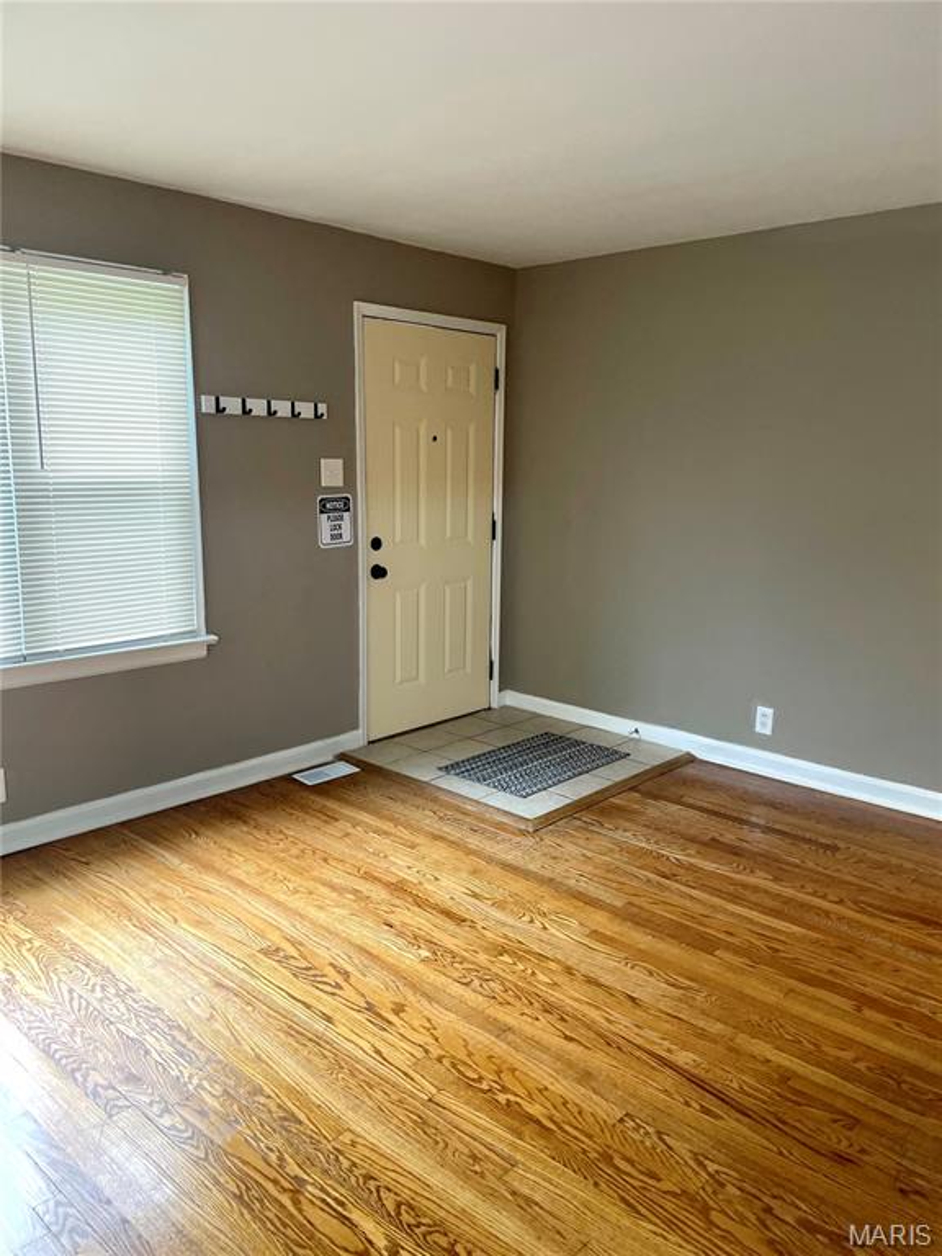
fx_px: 943
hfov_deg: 53.1
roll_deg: +0.1
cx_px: 471
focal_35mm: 26
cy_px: 628
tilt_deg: -11.4
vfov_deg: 67.3
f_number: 1.6
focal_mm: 4.2
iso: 250
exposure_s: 1/60
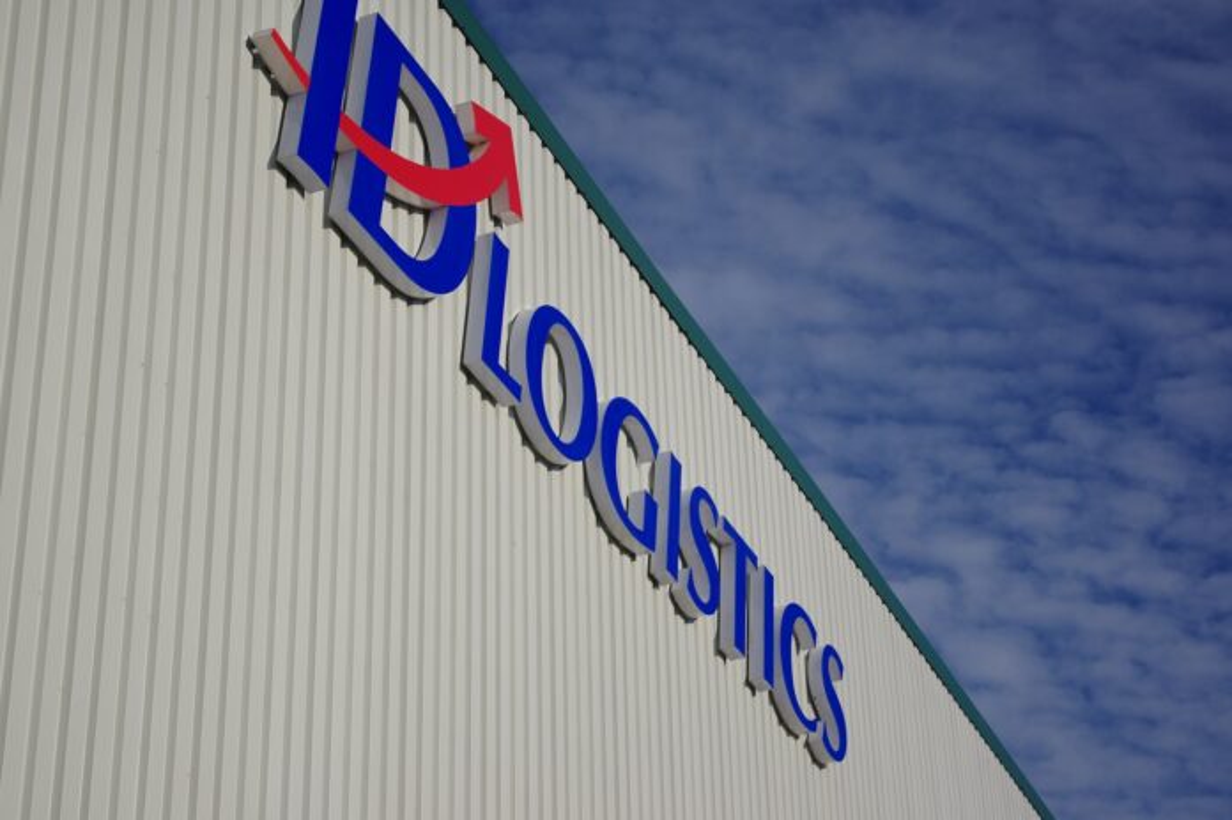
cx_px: 616
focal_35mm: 75
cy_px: 410
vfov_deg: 18.2
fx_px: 2565
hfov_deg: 27.0
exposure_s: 1/800
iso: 100
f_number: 5.6
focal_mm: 50
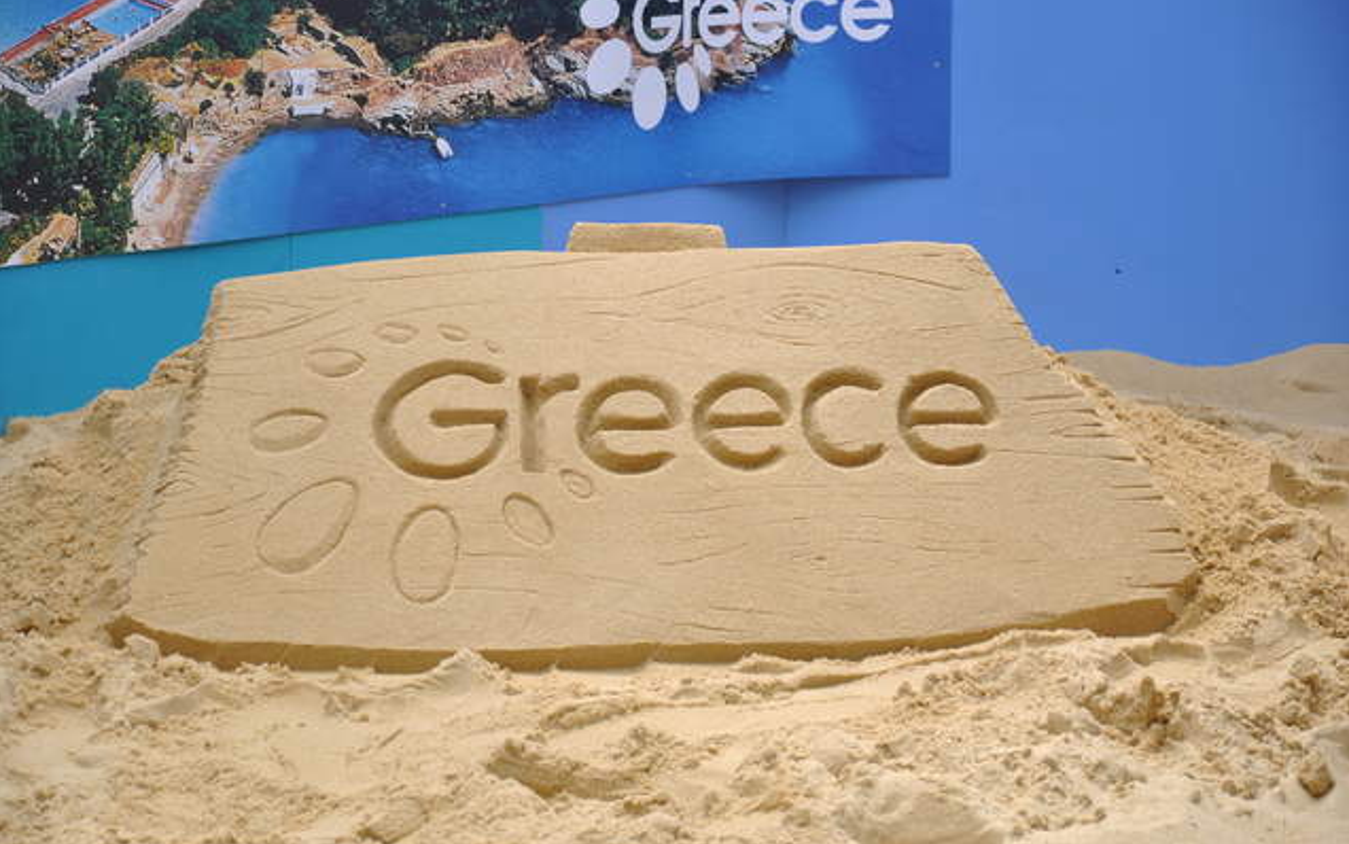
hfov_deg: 16.0
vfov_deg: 10.1
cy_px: 417
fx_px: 4800
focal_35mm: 131
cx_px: 674
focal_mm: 85
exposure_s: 1/200
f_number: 5.6
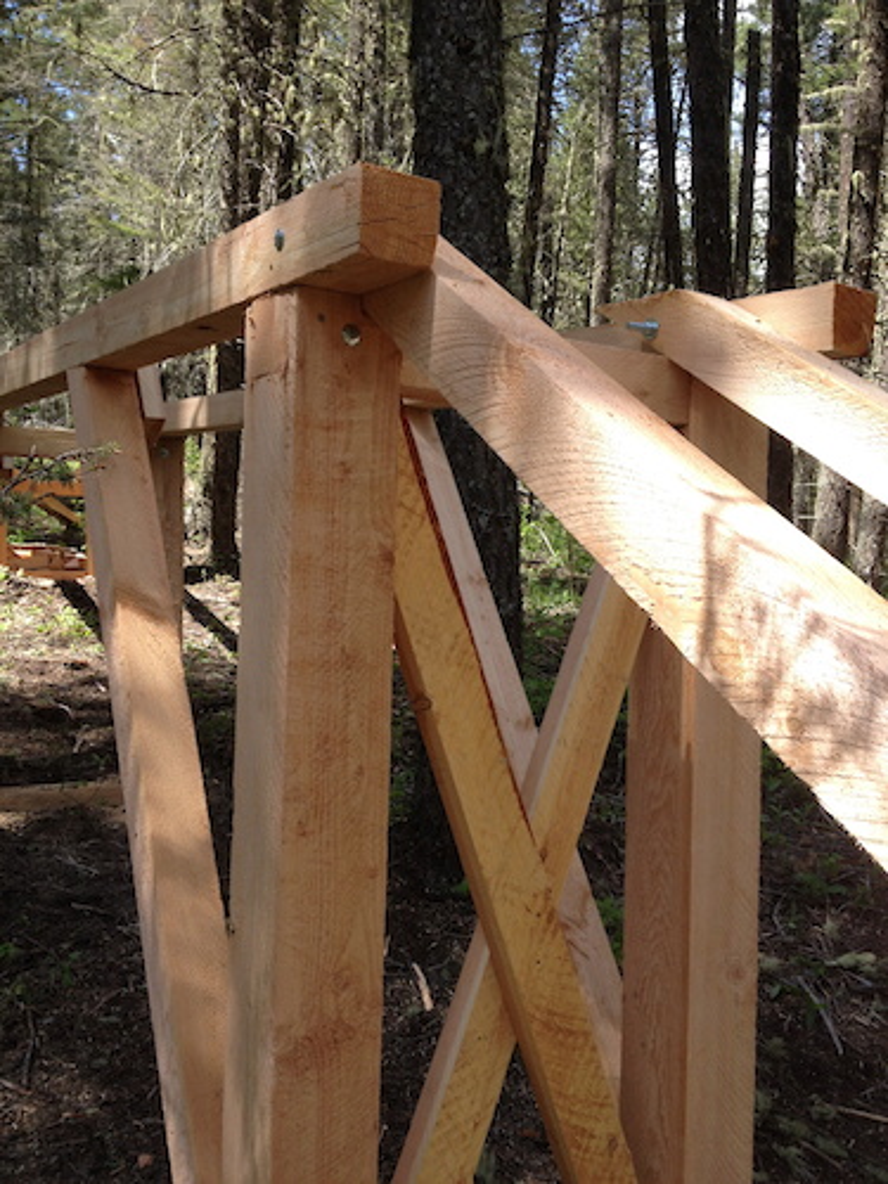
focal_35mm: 35
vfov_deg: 52.6
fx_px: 1197
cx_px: 444
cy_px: 592
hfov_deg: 40.7
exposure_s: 1/373
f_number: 2.4
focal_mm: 4.28
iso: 64
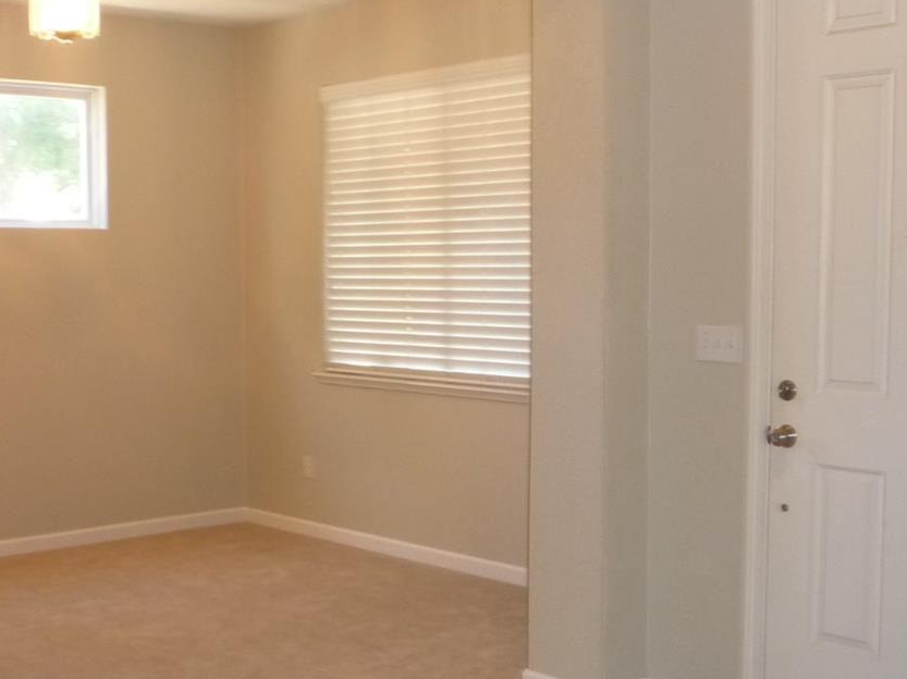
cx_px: 354
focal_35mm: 54
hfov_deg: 35.4
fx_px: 1414
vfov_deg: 27.0
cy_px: 361
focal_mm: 5.2
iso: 250
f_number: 3.3
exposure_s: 1/30
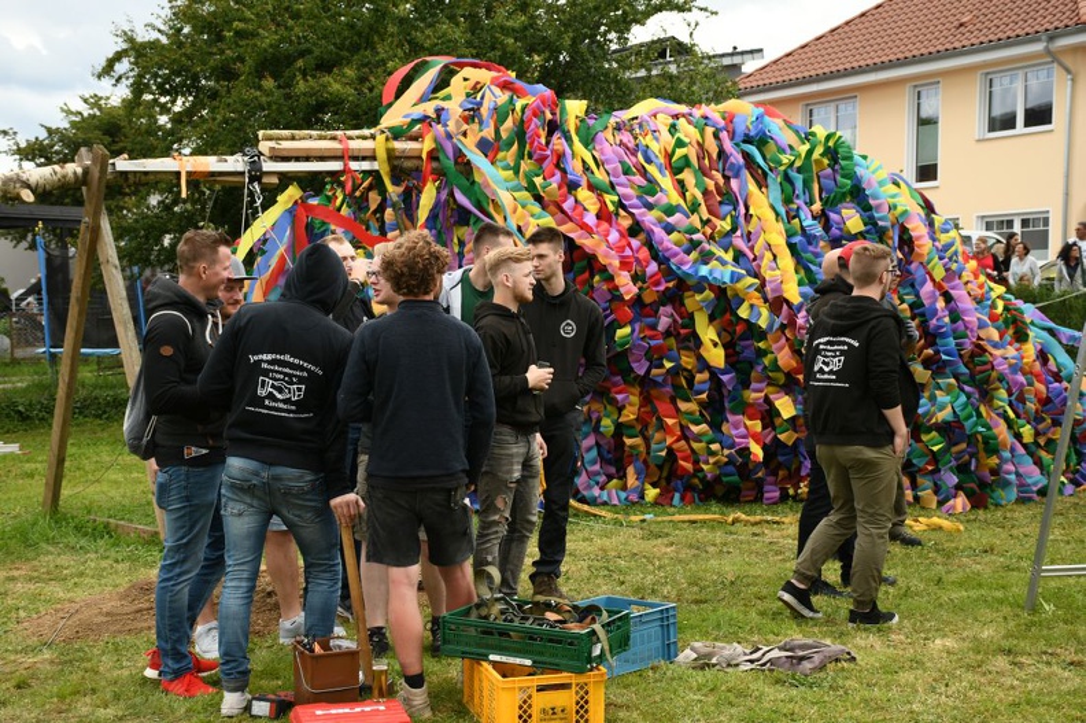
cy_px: 362
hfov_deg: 33.4
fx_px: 1809
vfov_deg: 22.6
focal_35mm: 60
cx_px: 543
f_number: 5.6
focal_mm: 40
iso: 100
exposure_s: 1/200
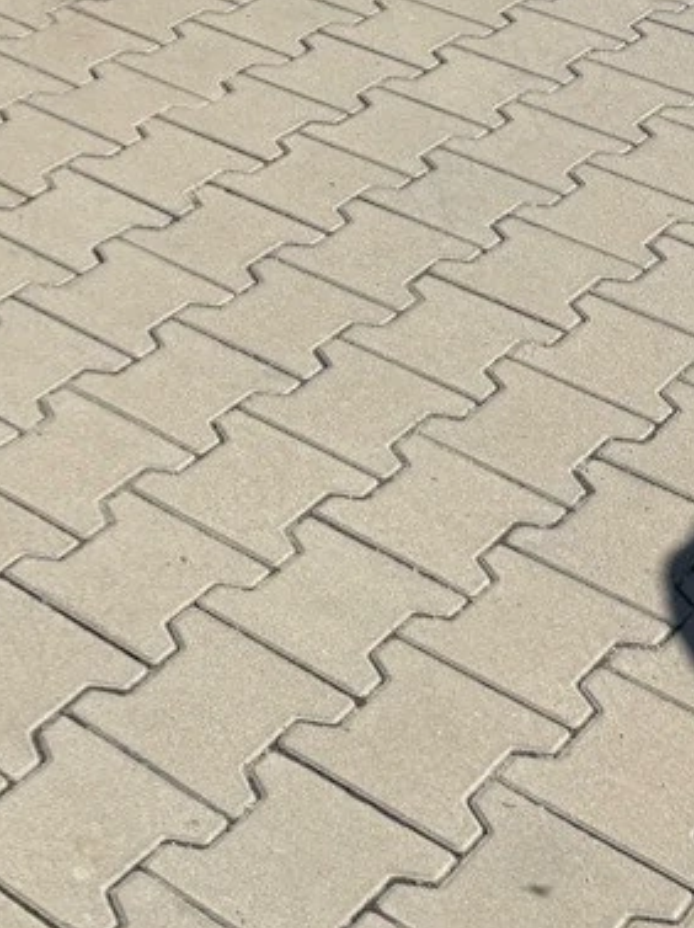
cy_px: -532
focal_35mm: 85
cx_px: -455
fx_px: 2276
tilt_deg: -13.3
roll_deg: -0.7
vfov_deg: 19.5
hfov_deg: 15.5
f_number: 1.78
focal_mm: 6.76
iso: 80
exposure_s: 1/5714
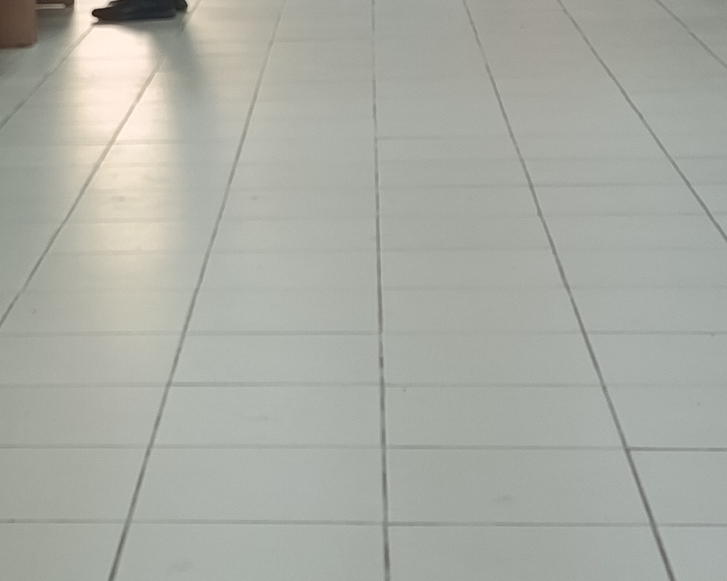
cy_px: 16
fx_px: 2474
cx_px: 30
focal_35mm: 115
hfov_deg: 16.4
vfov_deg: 13.2
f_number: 1.7
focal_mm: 5.24
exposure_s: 1/100
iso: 556
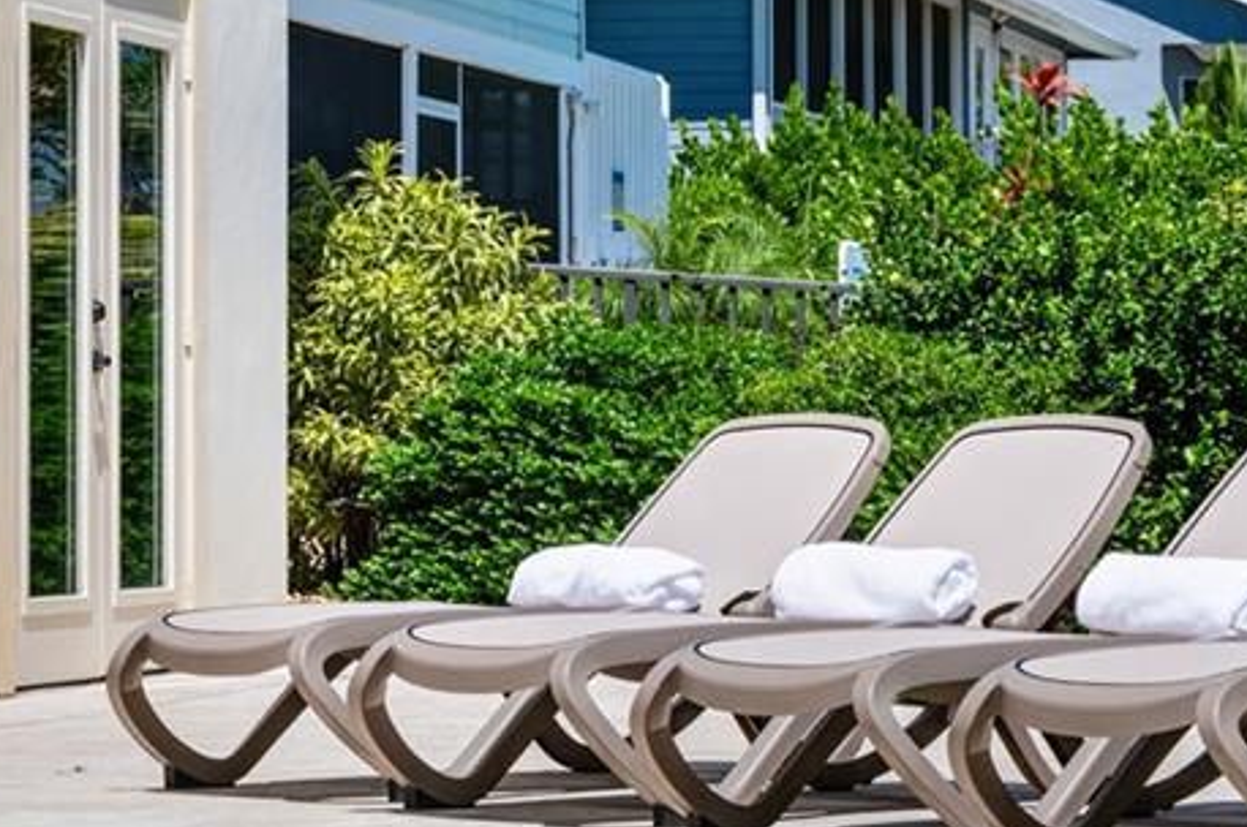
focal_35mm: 179
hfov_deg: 11.5
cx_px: 828
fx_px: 6192
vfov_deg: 7.6
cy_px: 467
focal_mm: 80
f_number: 10
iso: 320
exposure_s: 1/160
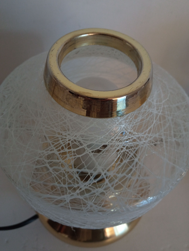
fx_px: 197
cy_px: 126
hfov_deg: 51.4
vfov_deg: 65.3
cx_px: 94
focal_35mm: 27
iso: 628
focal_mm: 3.79
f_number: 2.2
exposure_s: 1/25
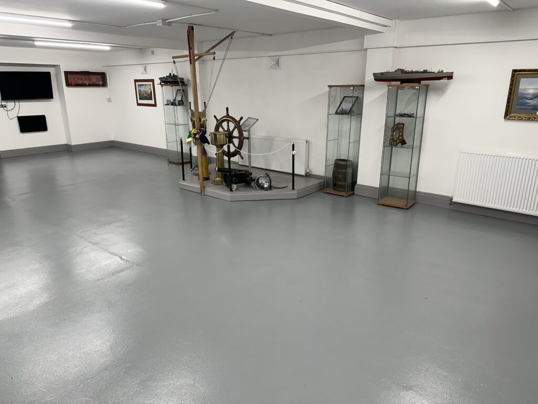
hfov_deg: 71.6
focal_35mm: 24
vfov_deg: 56.8
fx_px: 373
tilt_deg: -17.2
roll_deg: +0.7
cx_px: 269
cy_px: 202
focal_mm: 6.86
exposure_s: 1/100
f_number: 1.78
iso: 125
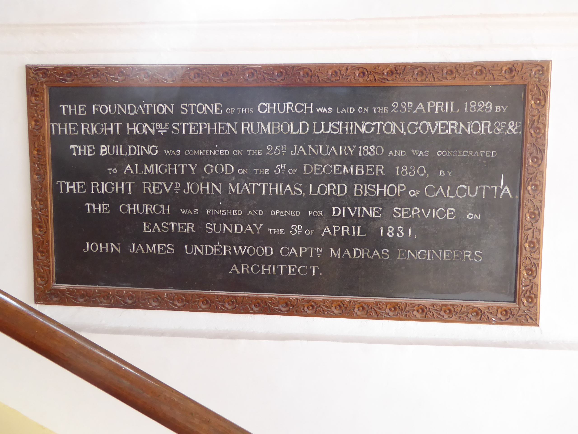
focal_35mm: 34
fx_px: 568
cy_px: 217
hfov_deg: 54.0
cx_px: 289
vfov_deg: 41.8
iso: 400
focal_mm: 5.8
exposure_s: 1/60
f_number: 3.6
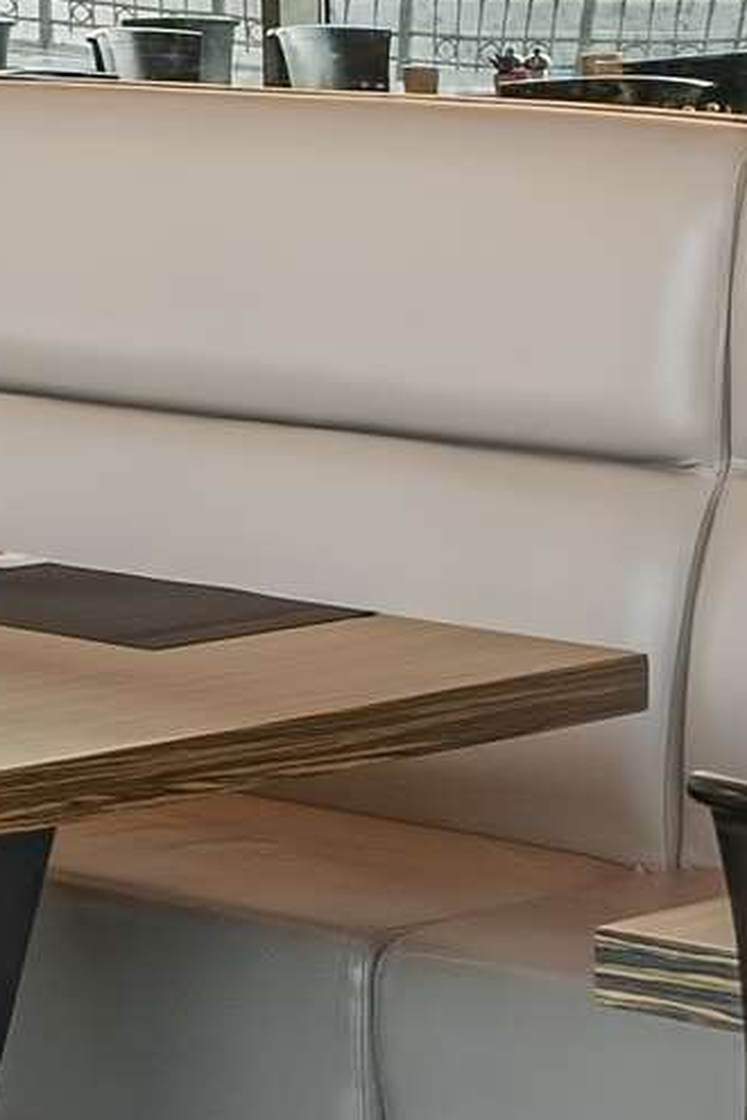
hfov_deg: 7.7
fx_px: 4824
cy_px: -233
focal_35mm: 155
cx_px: -1478
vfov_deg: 12.9
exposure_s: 1/30
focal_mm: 20
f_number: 9
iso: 800
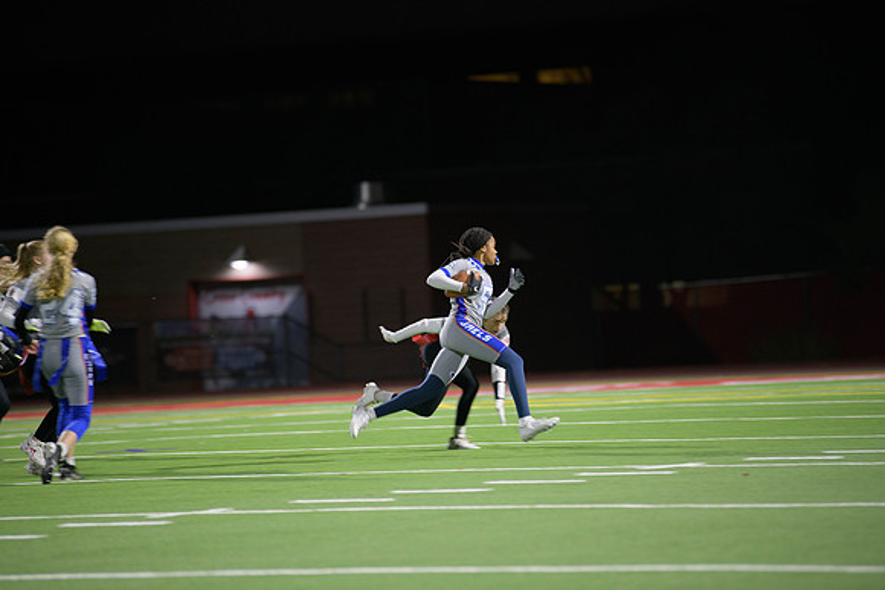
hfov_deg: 10.3
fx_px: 4918
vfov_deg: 6.9
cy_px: 295
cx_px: 442
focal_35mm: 200
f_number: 2.8
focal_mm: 200
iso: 1600
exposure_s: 1/200
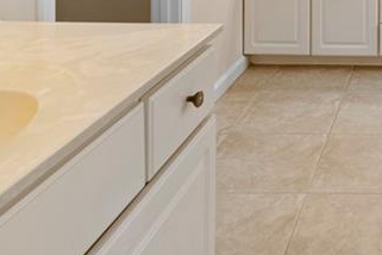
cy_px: -125
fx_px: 541
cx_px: 426
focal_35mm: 51
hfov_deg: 33.6
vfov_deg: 22.0
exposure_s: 1.3
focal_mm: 16
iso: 100
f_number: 8
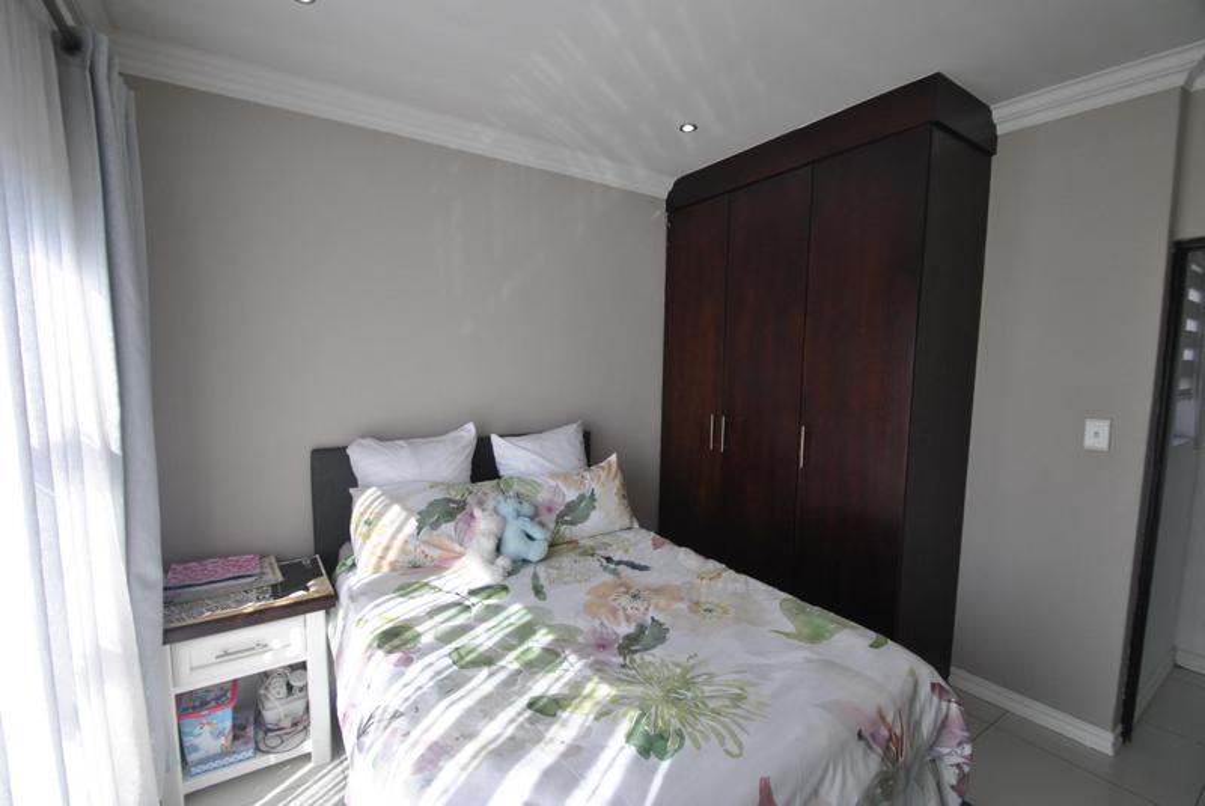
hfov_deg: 100.3
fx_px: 503
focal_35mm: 15
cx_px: 602
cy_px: 403
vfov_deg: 77.4
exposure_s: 1/125
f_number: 5.6
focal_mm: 10
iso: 180
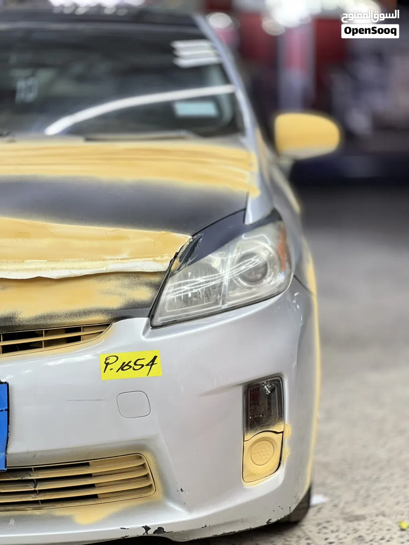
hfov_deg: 19.1
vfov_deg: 25.3
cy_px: 272
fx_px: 1213
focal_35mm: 77
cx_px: 204
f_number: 2.8
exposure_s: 1/33
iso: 160
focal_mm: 9
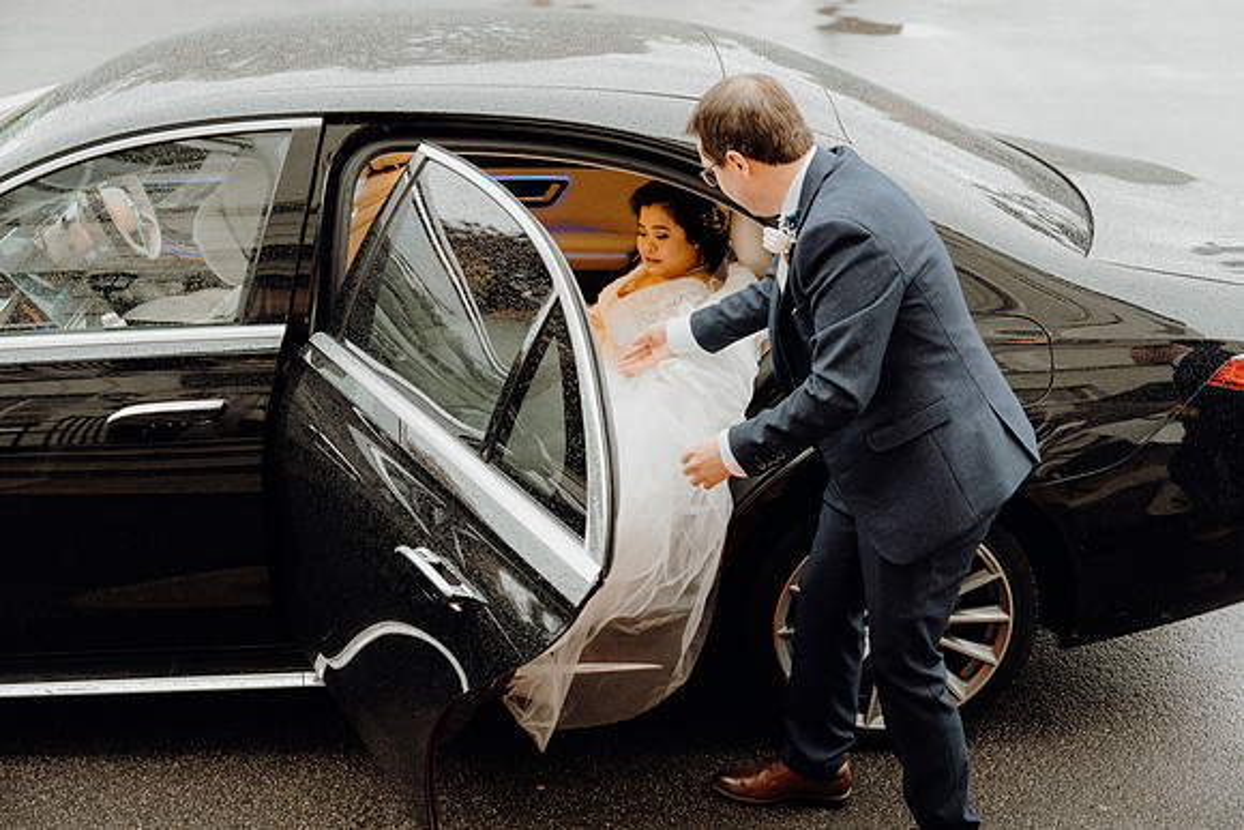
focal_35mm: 45
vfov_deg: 29.9
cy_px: 415
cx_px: 622
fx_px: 1555
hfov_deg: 43.6
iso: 2500
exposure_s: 1/160
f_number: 3.5
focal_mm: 45
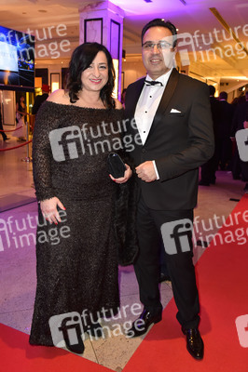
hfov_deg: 42.3
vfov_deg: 60.3
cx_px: 124
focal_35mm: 31
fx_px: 321
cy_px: 186
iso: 2500
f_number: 5.6
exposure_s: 1/50
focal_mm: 31
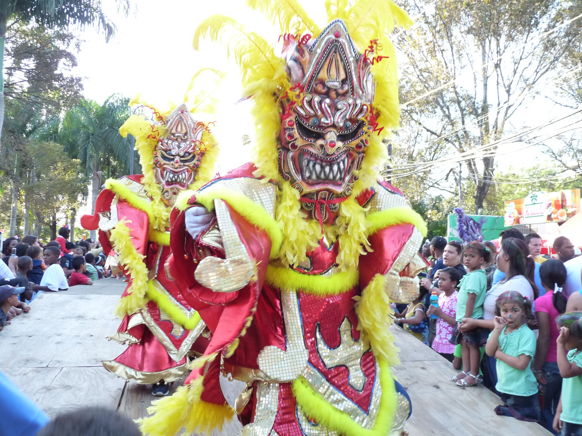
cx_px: 291
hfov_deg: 54.0
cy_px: 218
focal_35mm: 34
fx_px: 572
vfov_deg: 41.8
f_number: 2.8
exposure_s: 1/160
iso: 320
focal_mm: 4.8
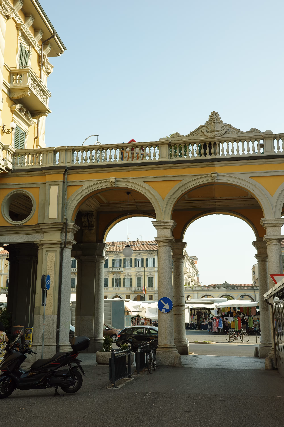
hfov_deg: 33.4
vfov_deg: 48.5
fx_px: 473
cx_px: 142
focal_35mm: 40
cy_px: 214
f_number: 5
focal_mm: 26
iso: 200
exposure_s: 1/400
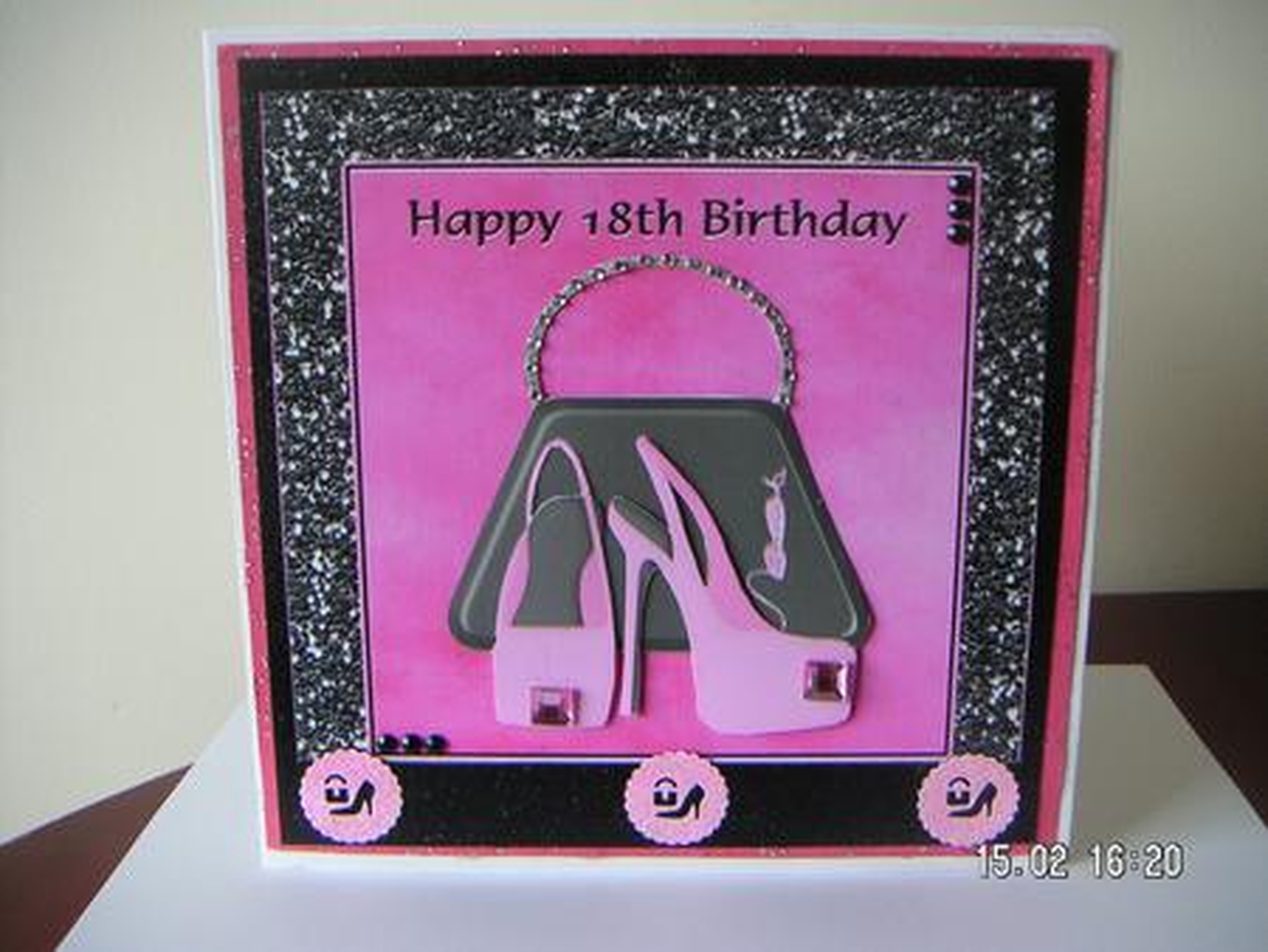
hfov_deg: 46.8
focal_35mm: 40
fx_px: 1466
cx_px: 634
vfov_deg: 36.0
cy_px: 476
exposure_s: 1/45
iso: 80
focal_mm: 5.3
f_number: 2.9
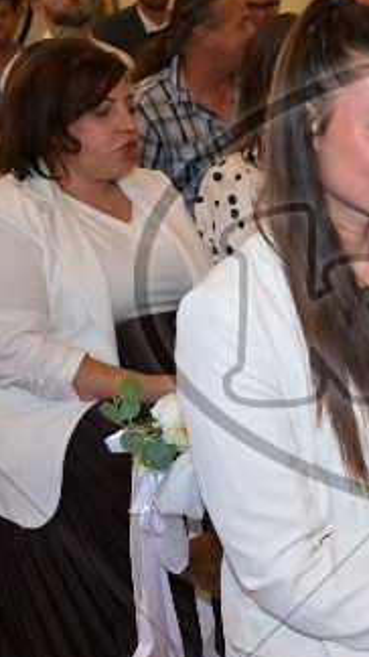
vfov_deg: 33.3
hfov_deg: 16.5
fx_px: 1097
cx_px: 624
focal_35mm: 63
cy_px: 283
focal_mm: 30
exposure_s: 1/100
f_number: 4.5
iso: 3200
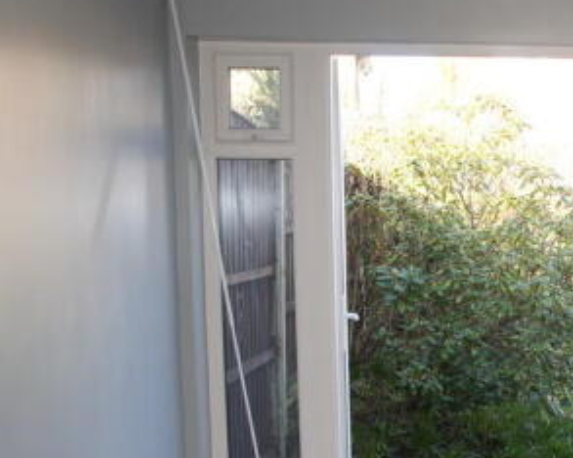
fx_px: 1068
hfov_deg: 27.8
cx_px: 610
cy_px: 399
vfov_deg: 23.6
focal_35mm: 63
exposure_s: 1/80
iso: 200
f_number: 4.5
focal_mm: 20
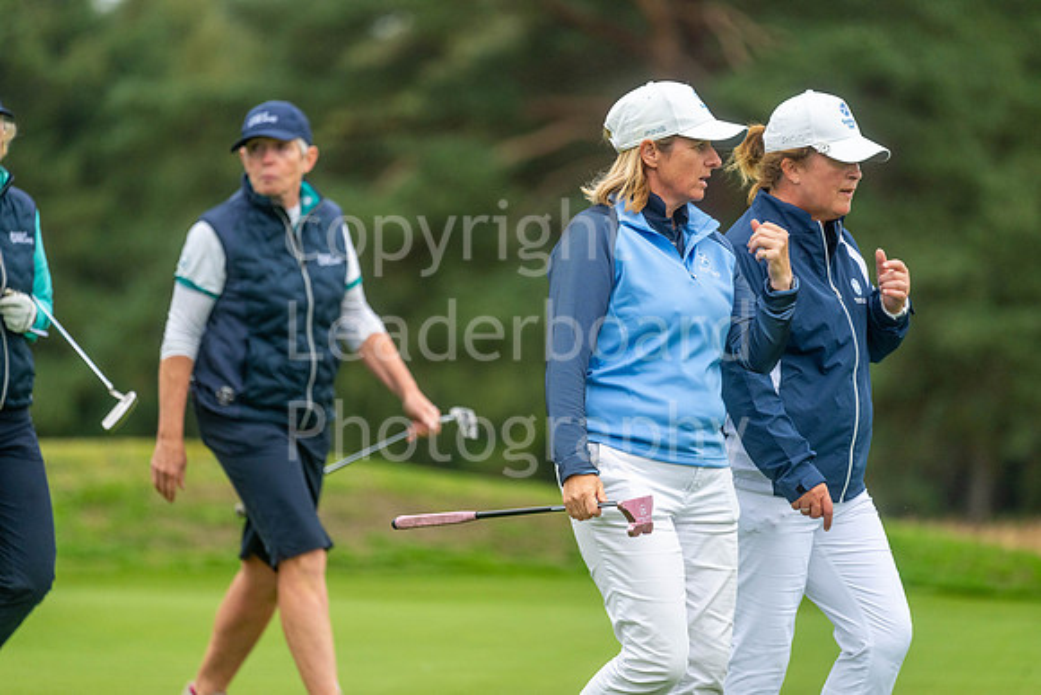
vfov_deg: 4.6
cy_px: 348
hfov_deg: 6.9
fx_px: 8677
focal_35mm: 300
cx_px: 520
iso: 800
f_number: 4
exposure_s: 1/2500
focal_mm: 300
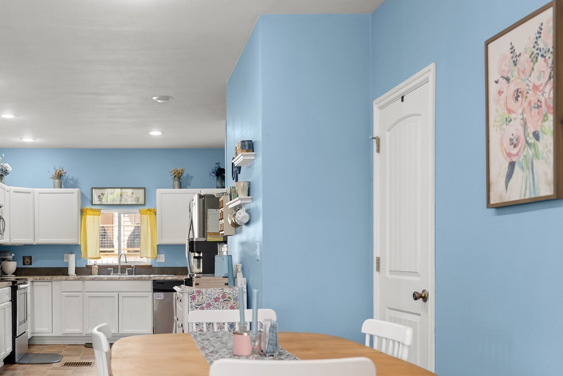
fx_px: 682
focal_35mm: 44
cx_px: 146
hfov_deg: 43.5
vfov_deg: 30.6
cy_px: 244
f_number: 3.2
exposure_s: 1/15
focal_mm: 29.4
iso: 400
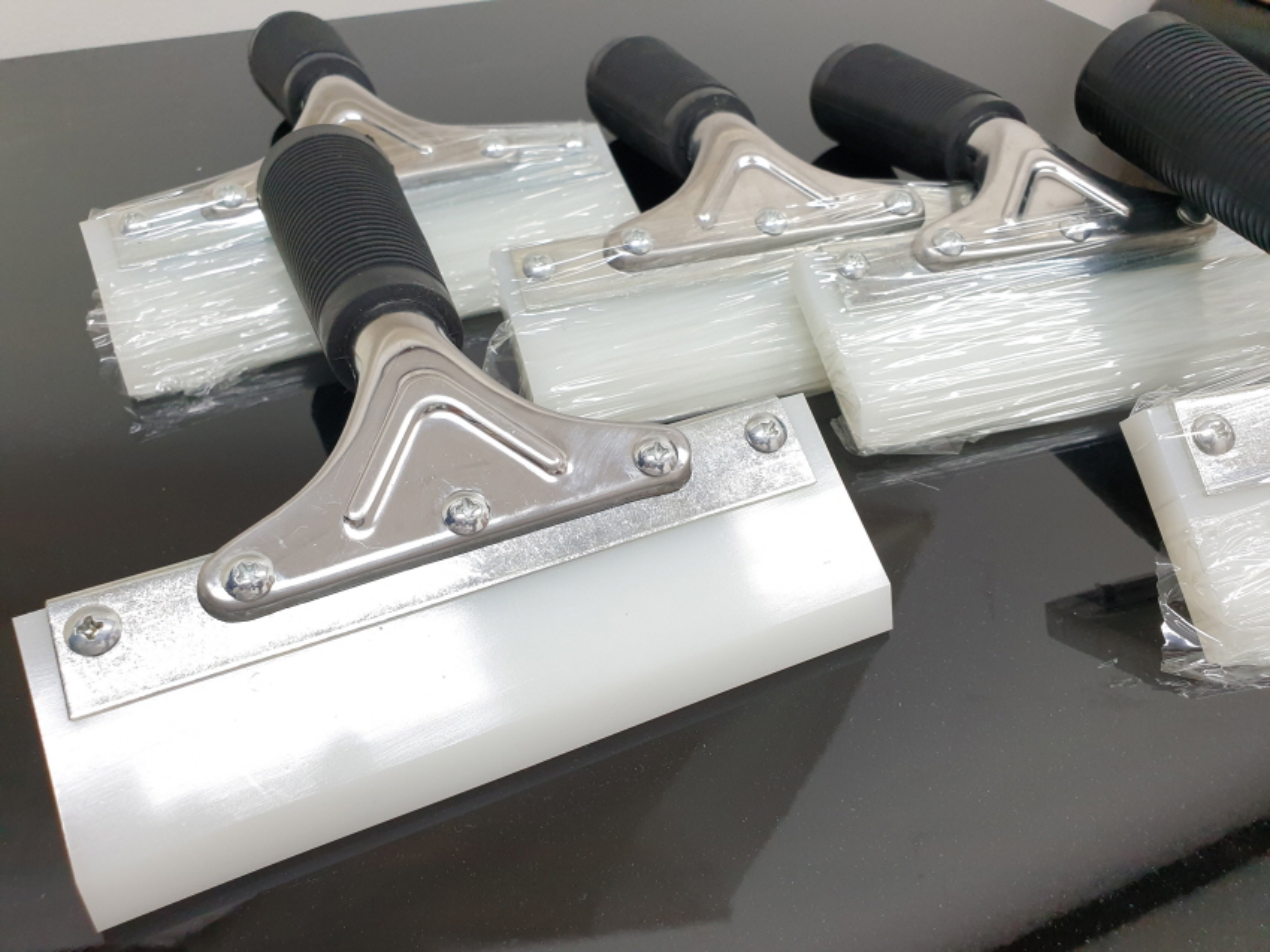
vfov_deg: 53.0
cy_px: 476
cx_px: 635
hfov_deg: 67.3
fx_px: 954
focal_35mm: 26
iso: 160
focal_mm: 4.3
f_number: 2.4
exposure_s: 1/60
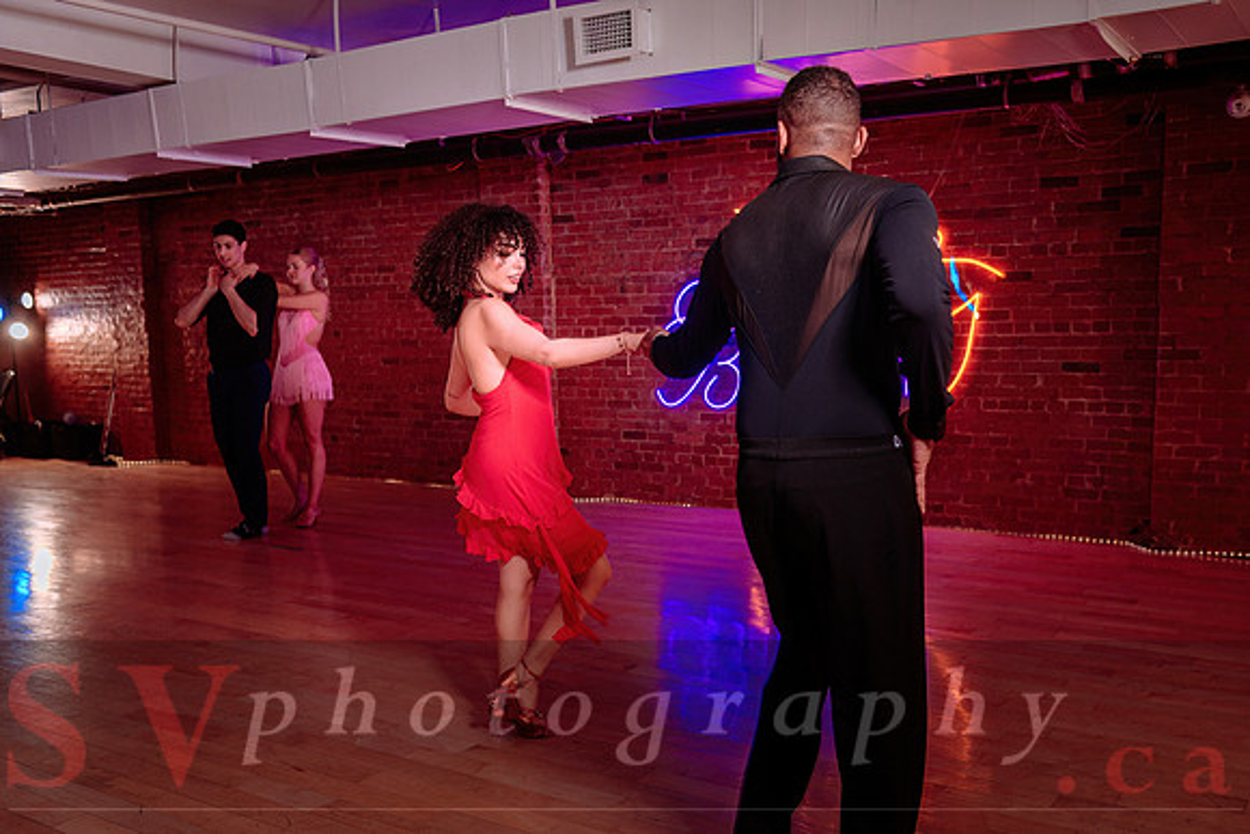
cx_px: 721
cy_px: 481
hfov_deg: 54.7
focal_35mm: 35
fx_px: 1201
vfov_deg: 38.2
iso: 640
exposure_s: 1/80
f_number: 3.2
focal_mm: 30
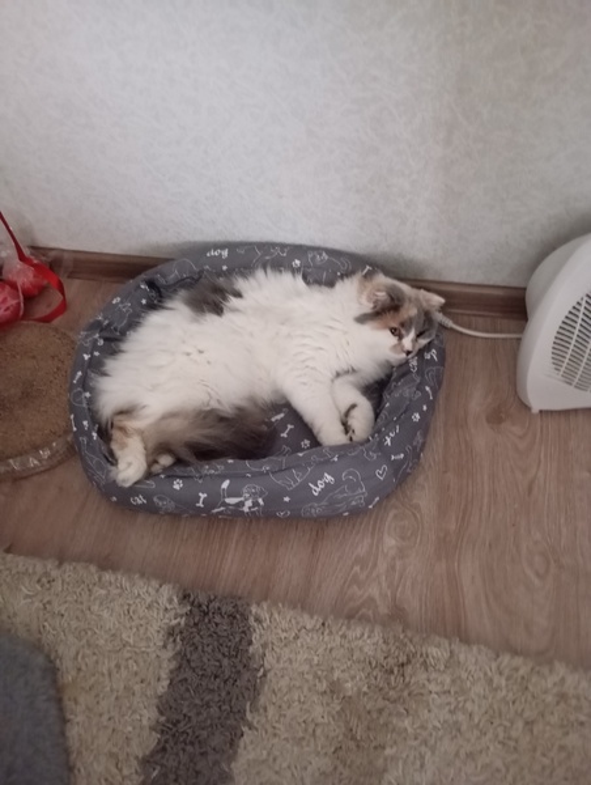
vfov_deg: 63.4
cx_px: 296
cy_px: 392
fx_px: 636
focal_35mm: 28
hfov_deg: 49.9
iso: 8425
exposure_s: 1/14.3
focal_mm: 4.27
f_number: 1.8
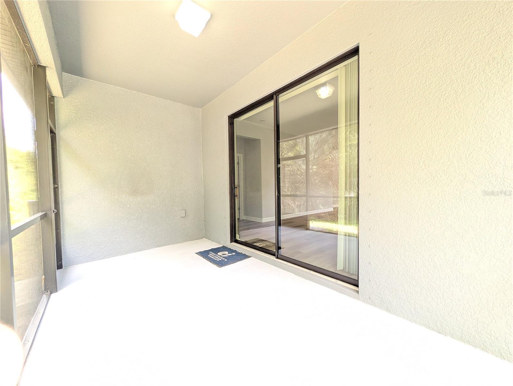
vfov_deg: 94.6
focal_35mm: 12
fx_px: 178
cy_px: 193
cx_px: 256
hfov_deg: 110.5
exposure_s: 1/92.7
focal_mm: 2.02
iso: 207
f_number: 1.7
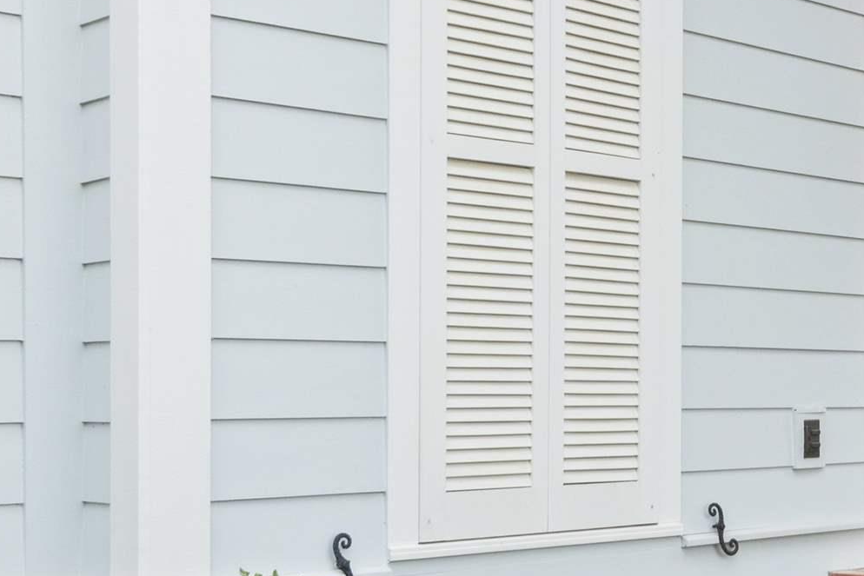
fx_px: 1632
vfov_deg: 19.7
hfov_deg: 28.2
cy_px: 57
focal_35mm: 68
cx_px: 826
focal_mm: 22
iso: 640
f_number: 10
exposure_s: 1/320
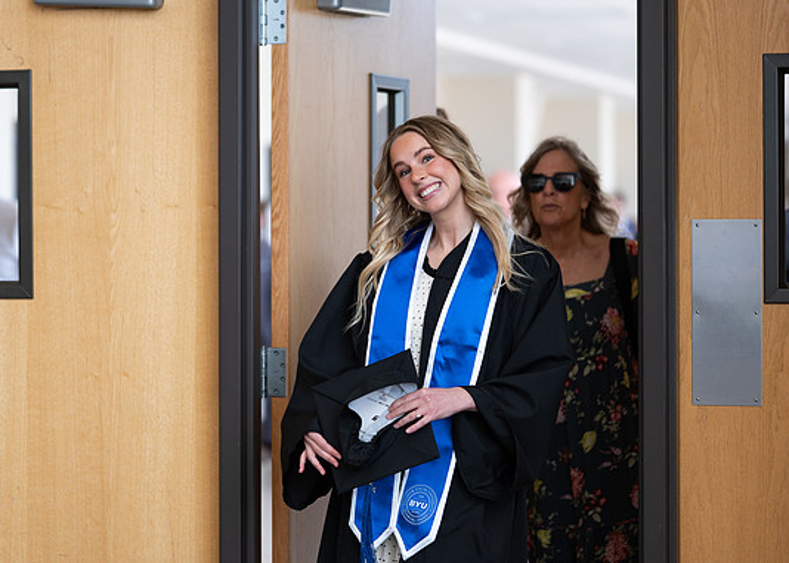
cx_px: 290
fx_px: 2666
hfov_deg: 16.8
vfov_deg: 12.0
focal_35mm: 119
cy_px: 194
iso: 100
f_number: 1.8
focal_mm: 85
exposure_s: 1/400
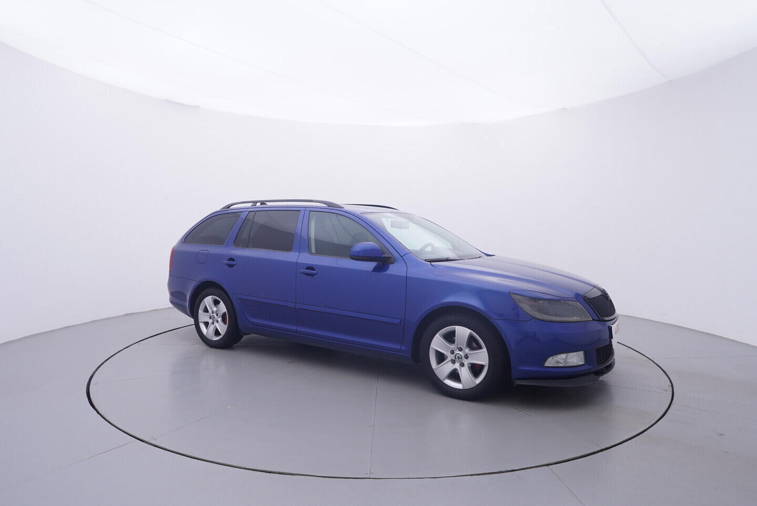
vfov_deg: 56.2
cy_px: 253
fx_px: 473
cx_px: 378
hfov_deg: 77.3
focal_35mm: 22
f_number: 5
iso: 200
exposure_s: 1/80
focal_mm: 15
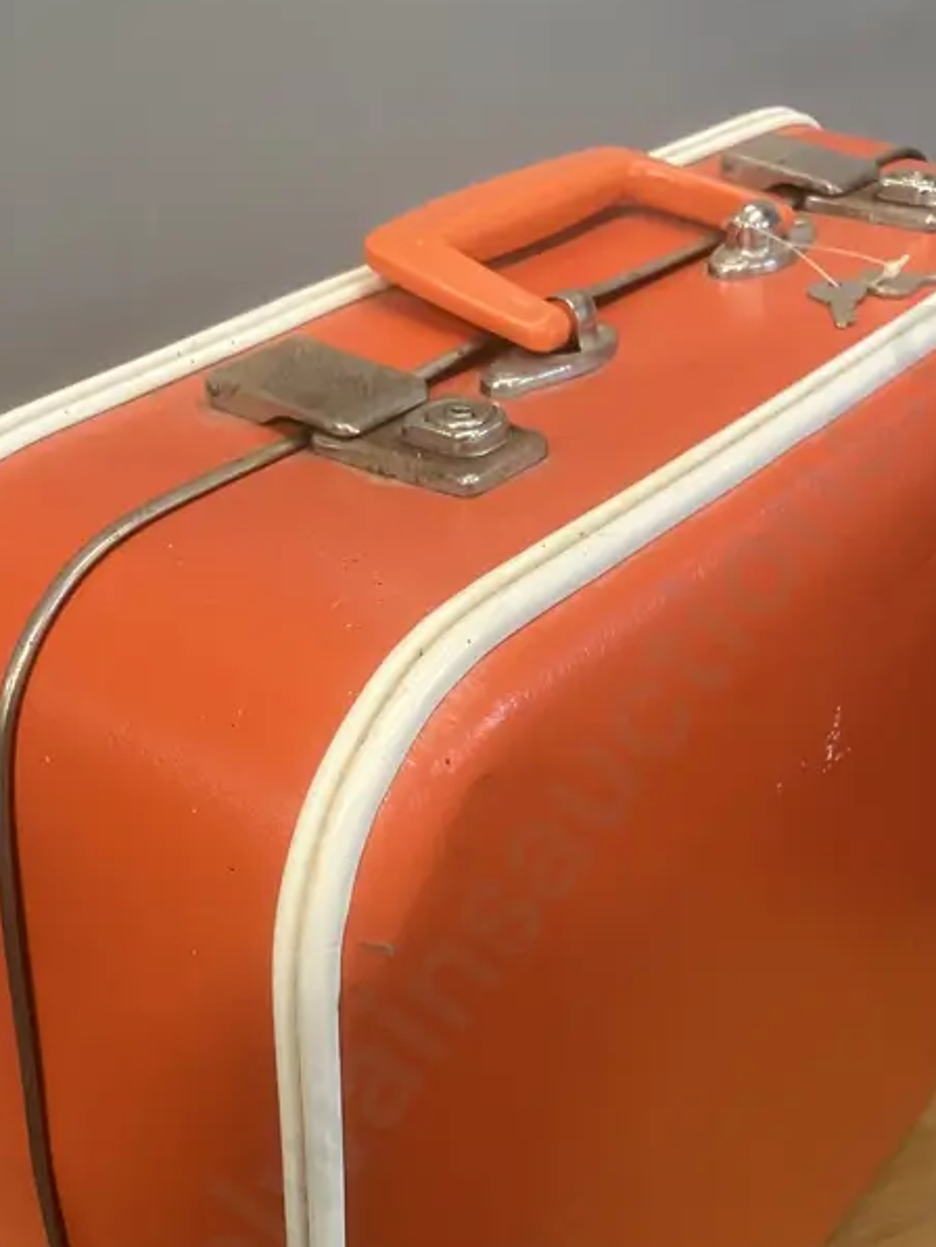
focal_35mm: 48
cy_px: 940
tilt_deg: -36.1
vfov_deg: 38.6
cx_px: 483
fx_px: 1730
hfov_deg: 30.3
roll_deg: -0.1
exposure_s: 1/50
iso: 320
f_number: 1.8
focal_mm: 3.99
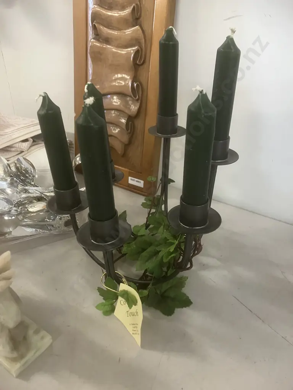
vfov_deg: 63.4
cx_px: 146
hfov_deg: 49.7
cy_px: 195
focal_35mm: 28
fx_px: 316
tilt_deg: -29.3
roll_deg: -1.3
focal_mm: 3.99
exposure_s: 1/50
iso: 320
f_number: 1.8
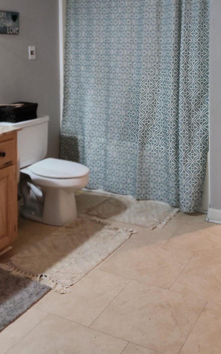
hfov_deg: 29.1
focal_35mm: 44
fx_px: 424
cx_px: 137
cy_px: 64
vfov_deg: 42.9
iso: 500
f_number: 1.8
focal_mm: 5.4
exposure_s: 1/120
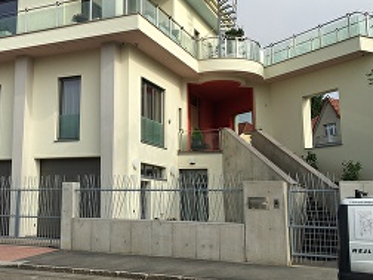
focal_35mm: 46
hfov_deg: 40.4
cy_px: 110
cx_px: 107
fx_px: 496
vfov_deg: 31.4
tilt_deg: +10.8
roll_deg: -1.0
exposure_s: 1/1479
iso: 25
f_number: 2.2
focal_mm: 4.15
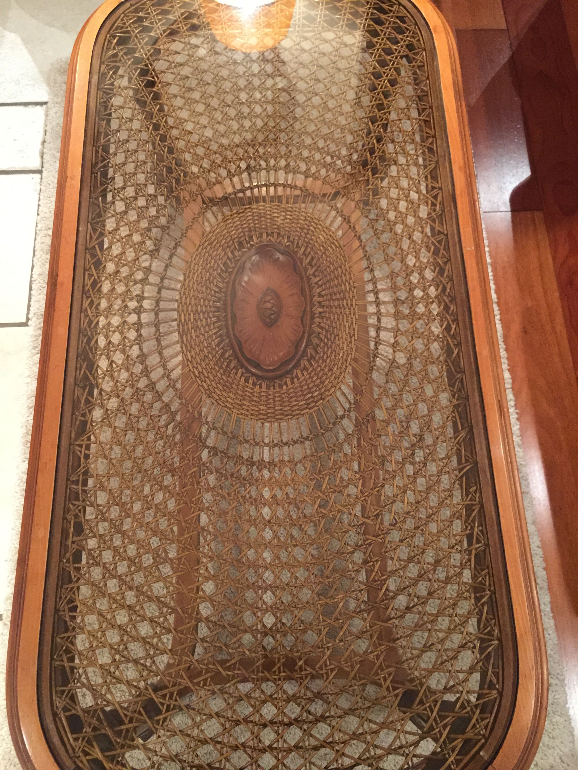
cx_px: 289
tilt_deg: -70.5
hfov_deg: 48.2
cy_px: 385
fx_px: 646
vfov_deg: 61.7
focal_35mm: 29
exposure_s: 1/8
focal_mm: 4.15
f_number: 2.2
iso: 200
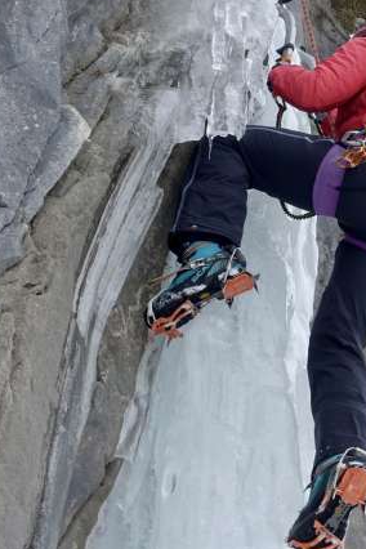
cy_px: 104
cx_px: 226
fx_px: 1433
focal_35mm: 94
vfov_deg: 21.4
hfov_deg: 14.5
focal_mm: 18.3
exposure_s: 1/80
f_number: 8
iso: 125
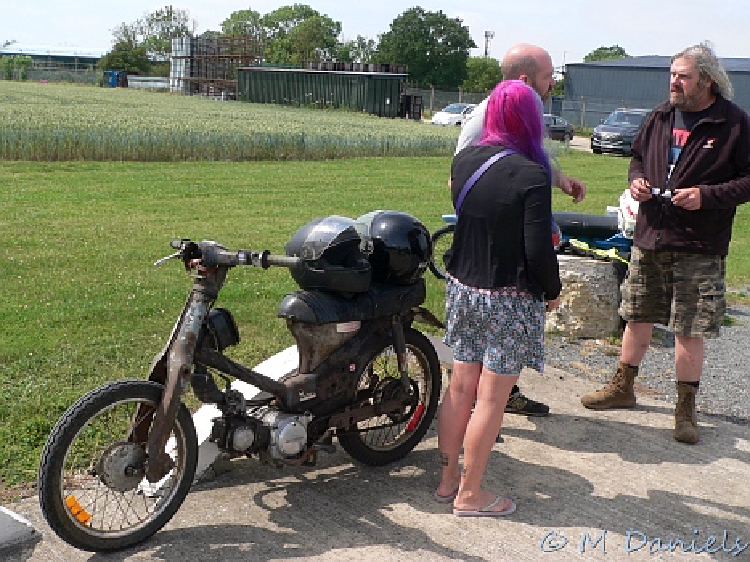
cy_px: 281
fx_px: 780
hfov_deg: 51.4
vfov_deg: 39.6
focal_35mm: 36
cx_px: 375
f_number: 4
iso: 80
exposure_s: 1/400
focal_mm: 6
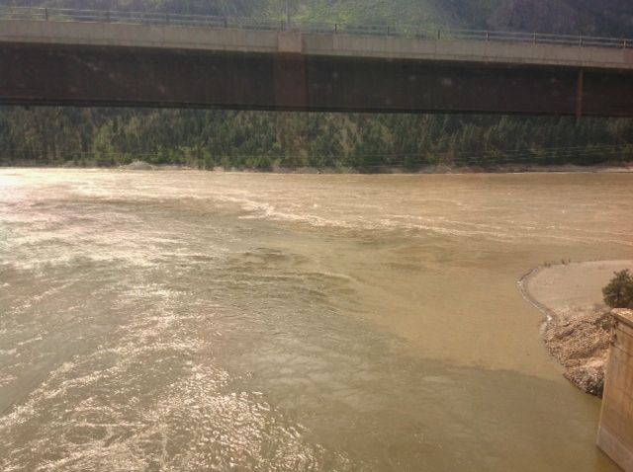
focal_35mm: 35
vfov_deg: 40.6
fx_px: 639
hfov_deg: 52.7
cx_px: 316
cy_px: 236
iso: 50
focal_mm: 4.28
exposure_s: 1/472
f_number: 2.4
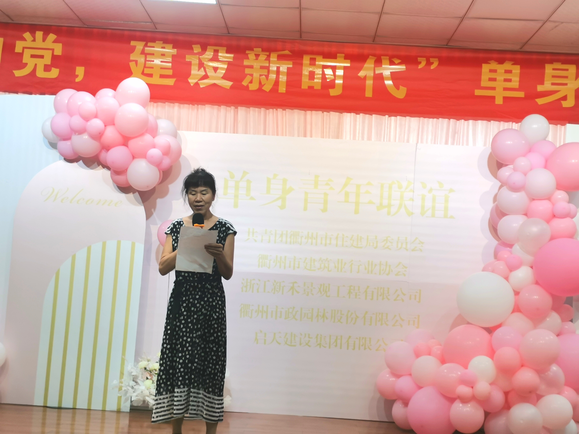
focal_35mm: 52
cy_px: 217
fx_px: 870
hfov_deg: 36.8
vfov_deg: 28.0
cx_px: 290
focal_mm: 5.58
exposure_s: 1/118
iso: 50
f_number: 1.8
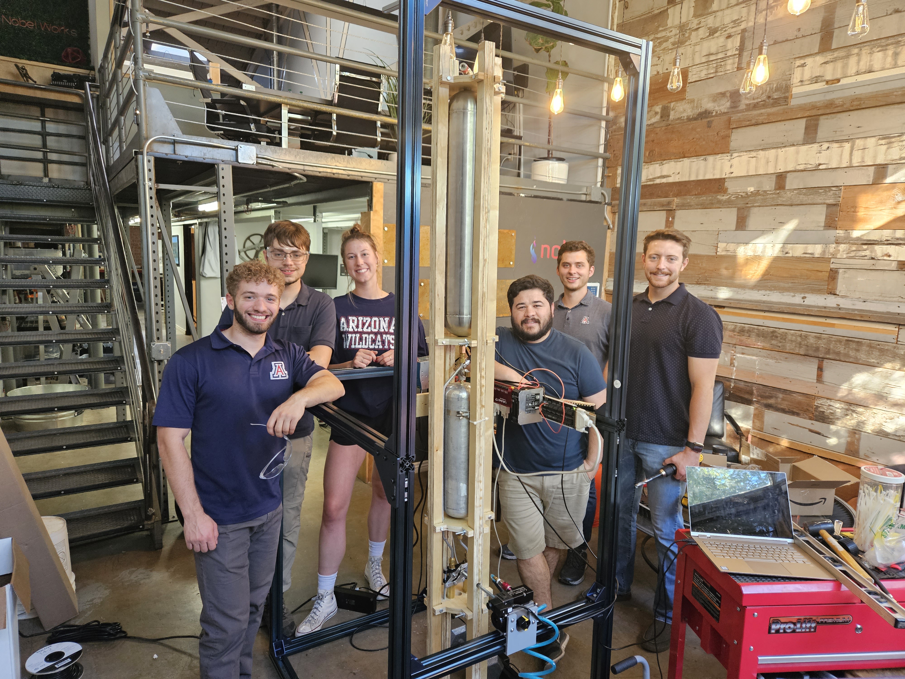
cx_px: 452
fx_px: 601
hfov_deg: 73.9
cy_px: 340
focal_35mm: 23
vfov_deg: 58.9
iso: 640
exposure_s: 1/120
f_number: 1.8
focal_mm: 5.4
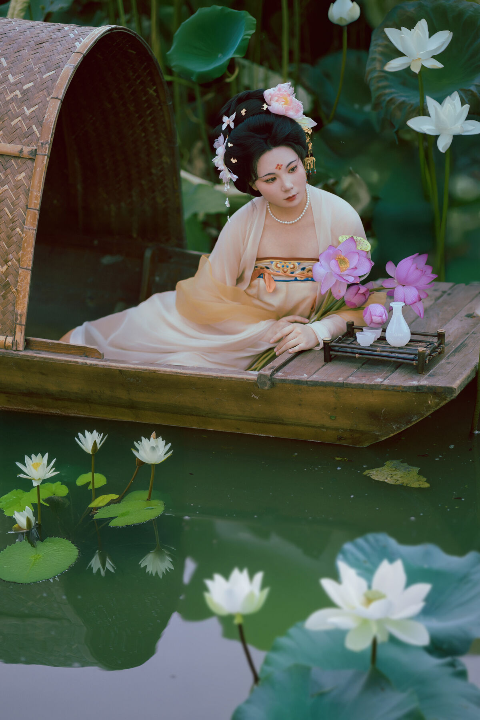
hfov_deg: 16.1
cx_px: 240
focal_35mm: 85
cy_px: 360
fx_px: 1700
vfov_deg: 23.9
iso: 250
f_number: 1.6
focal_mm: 85
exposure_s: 1/500
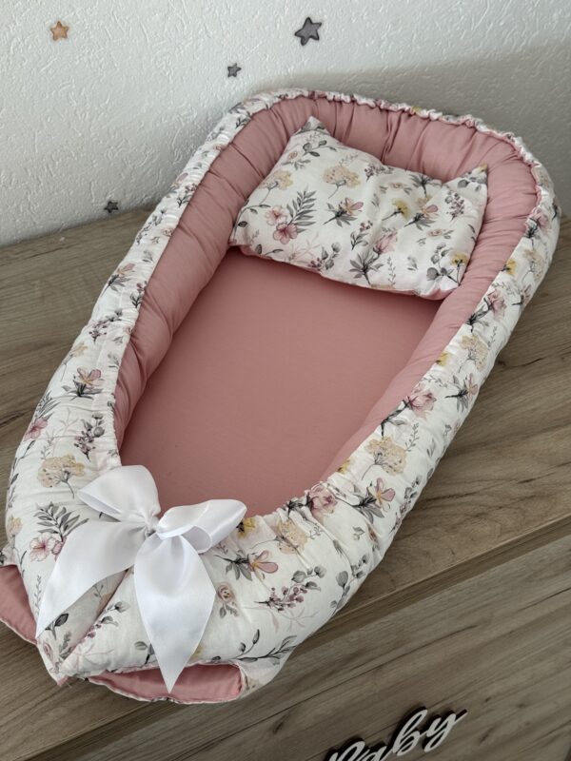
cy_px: 380
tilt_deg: -47.3
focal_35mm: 48
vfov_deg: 39.7
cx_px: 286
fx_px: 1056
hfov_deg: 30.3
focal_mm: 6.76
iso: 64
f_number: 1.78
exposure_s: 1/121
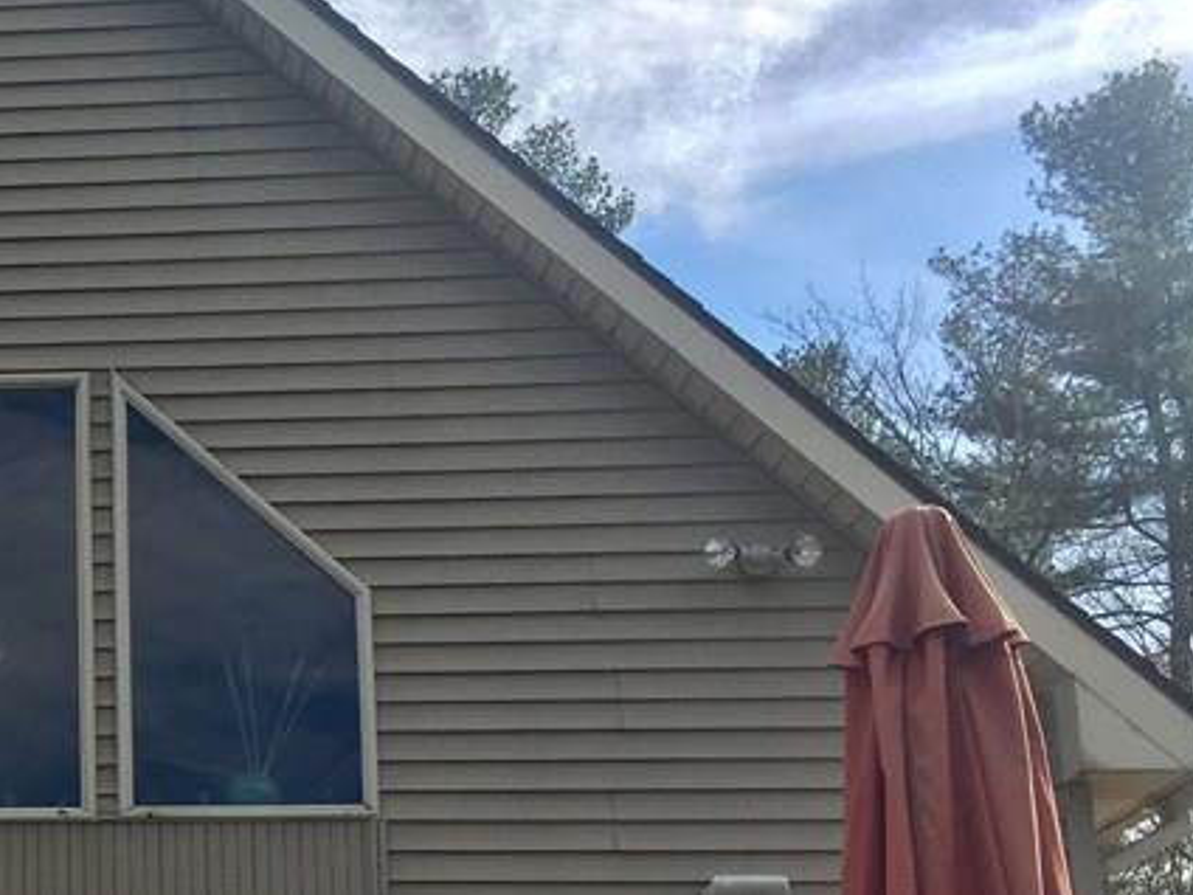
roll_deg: -1.2
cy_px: 754
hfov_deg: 25.3
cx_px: -186
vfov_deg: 20.7
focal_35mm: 70
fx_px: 2412
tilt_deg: +12.5
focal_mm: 4.15
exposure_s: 1/1980
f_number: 2.2
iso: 32
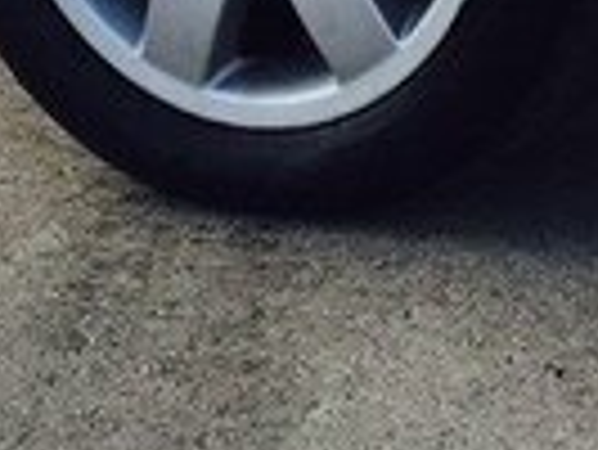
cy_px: -574
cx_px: 580
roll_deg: +3.5
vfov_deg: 9.4
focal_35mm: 144
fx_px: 2490
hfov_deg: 13.5
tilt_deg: -1.7
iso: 32
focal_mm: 4.15
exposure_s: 1/1883
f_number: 2.2
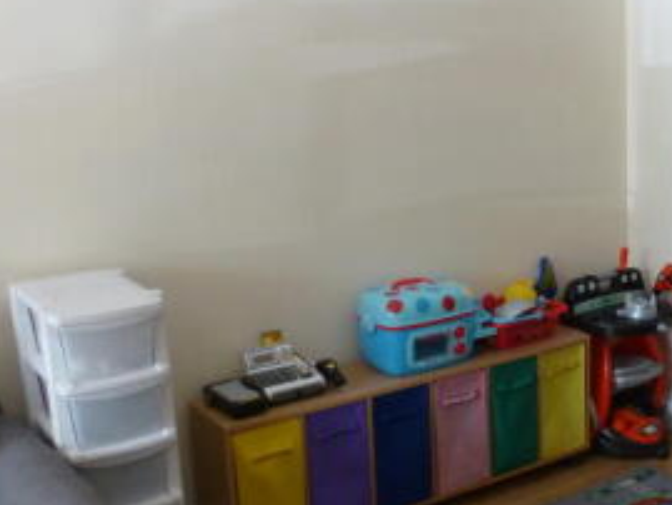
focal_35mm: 52
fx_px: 1010
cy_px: 254
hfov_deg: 34.4
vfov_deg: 28.1
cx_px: 626
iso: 250
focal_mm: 4.3
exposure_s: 1/60
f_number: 3.3
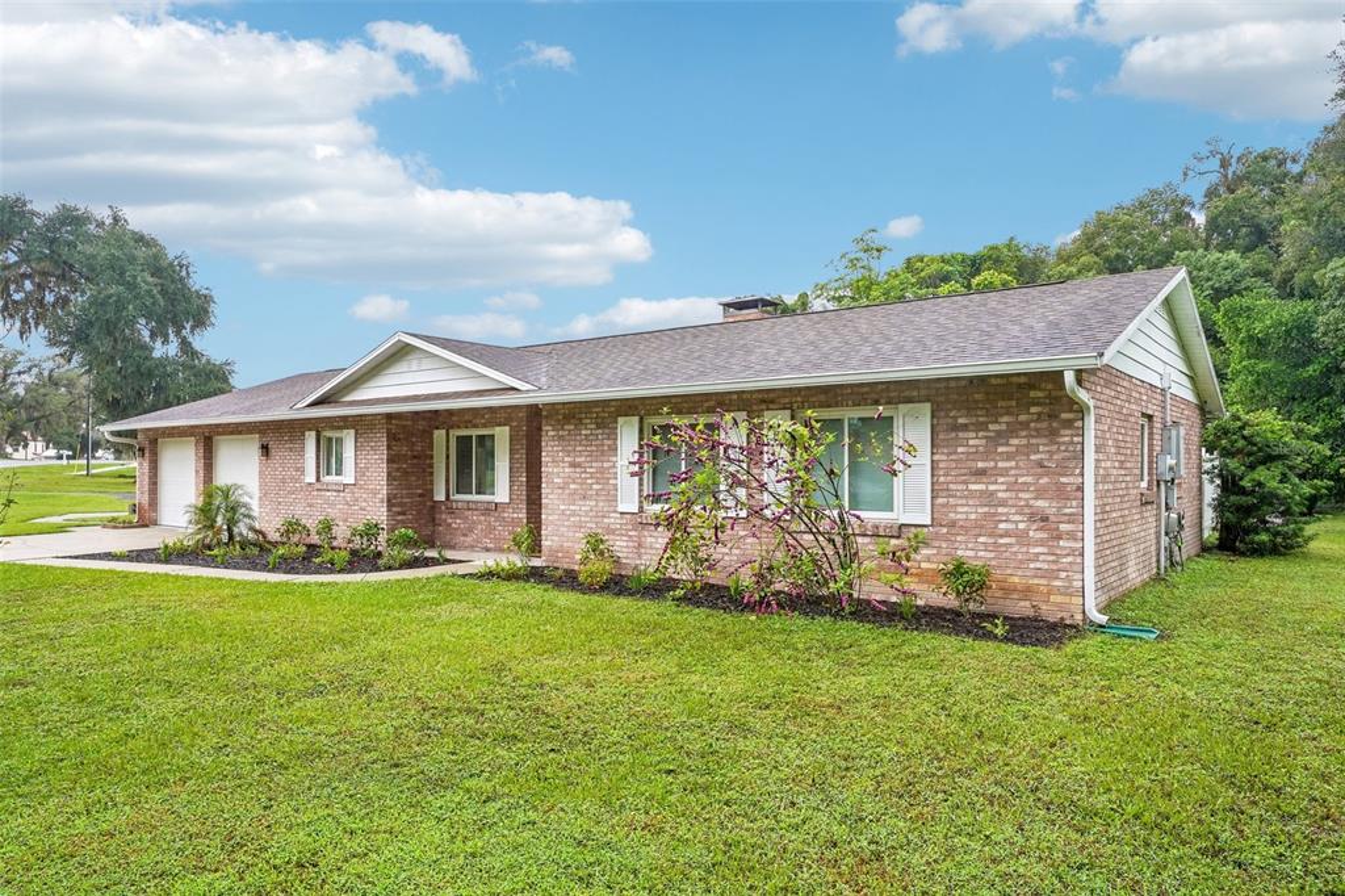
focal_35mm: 23
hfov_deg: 76.1
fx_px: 859
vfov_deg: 55.1
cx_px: 672
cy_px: 448
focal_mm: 23
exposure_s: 1/30
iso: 320
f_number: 18
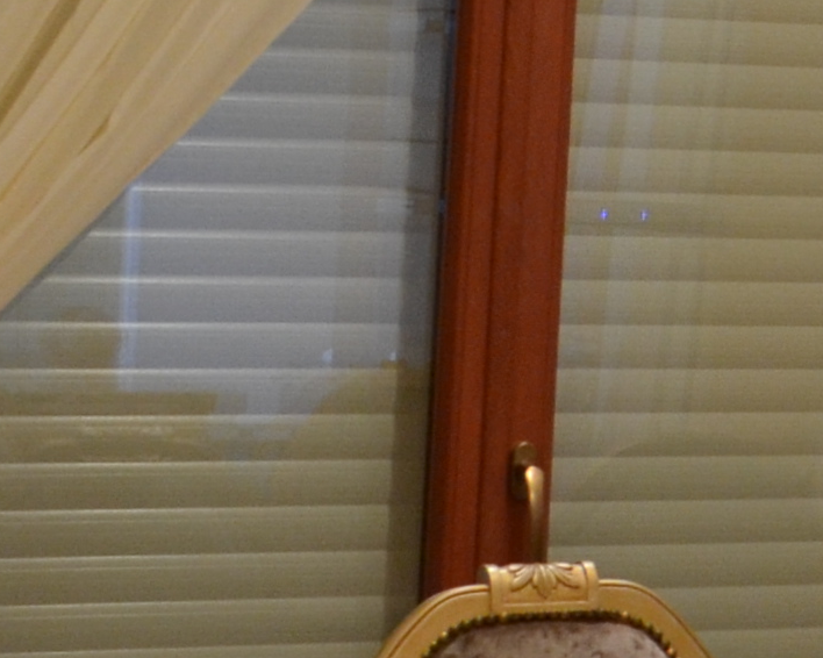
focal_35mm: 176
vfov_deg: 8.7
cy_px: -131
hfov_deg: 9.8
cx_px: 1903
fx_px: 4286
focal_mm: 18
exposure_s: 1/25
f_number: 4.5
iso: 640
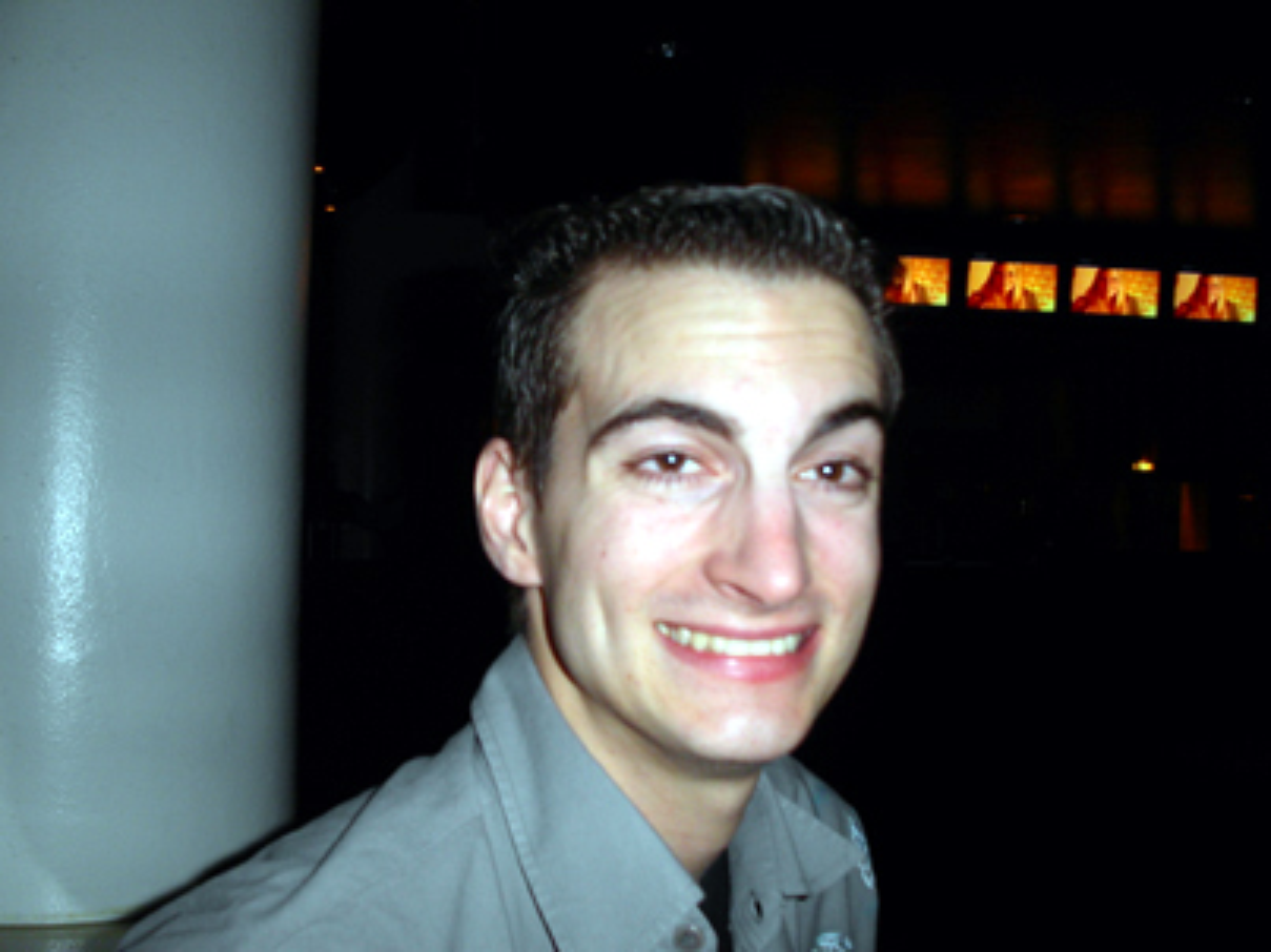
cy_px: 476
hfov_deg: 49.0
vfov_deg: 37.7
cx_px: 636
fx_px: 1395
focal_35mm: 38
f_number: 2.8
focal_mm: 7.8
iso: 100
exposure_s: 1/30
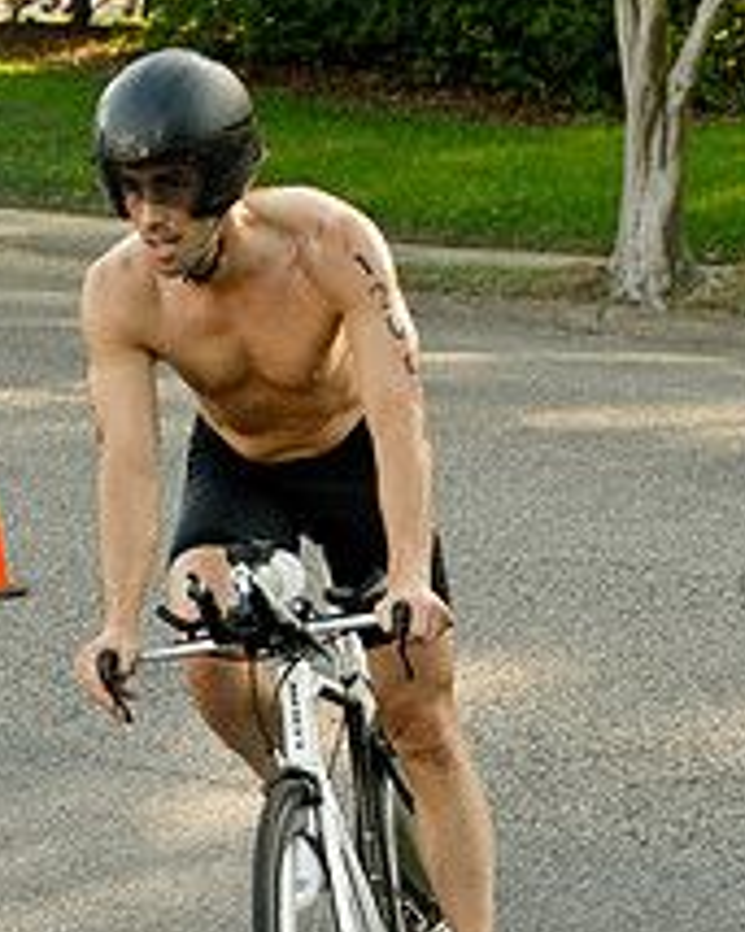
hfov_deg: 10.0
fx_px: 4247
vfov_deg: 12.5
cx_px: 137
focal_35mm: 154
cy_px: 758
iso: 800
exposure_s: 1/400
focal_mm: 52
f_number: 5.6
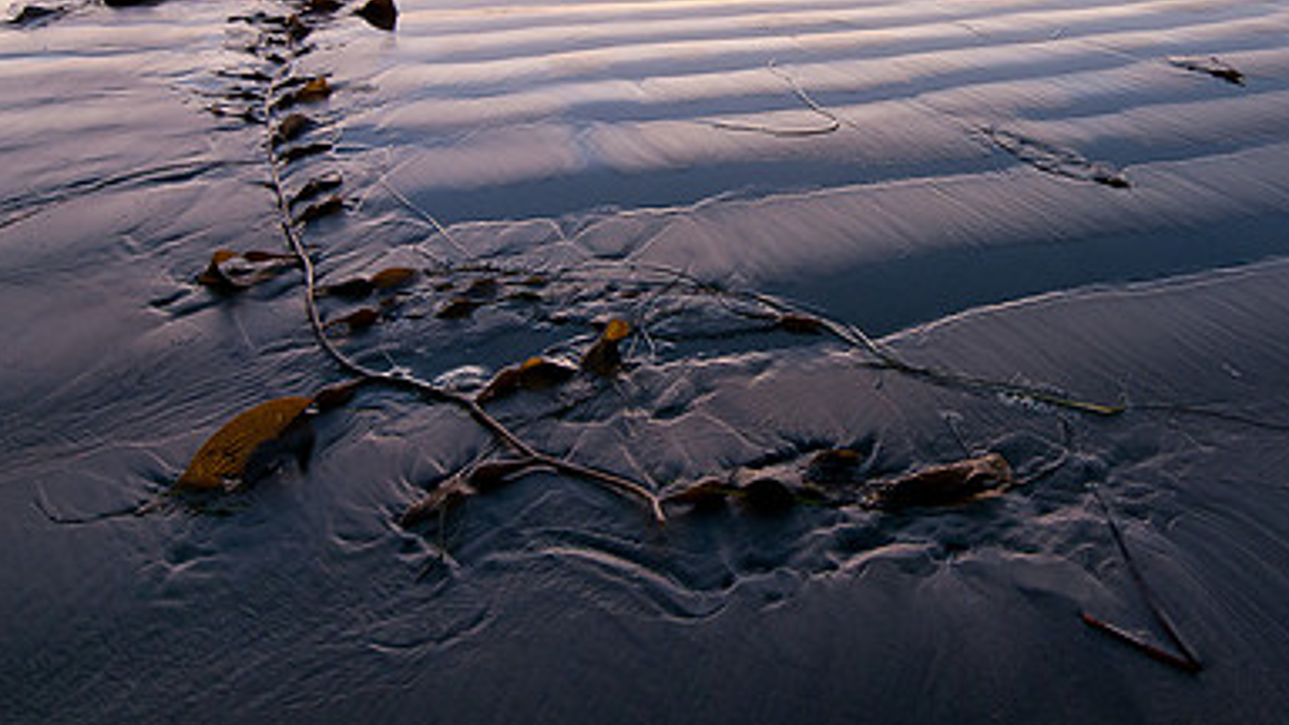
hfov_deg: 61.8
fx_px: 1052
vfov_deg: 36.6
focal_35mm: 31
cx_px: 836
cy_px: 133
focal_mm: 13
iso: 400
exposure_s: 3
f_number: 11
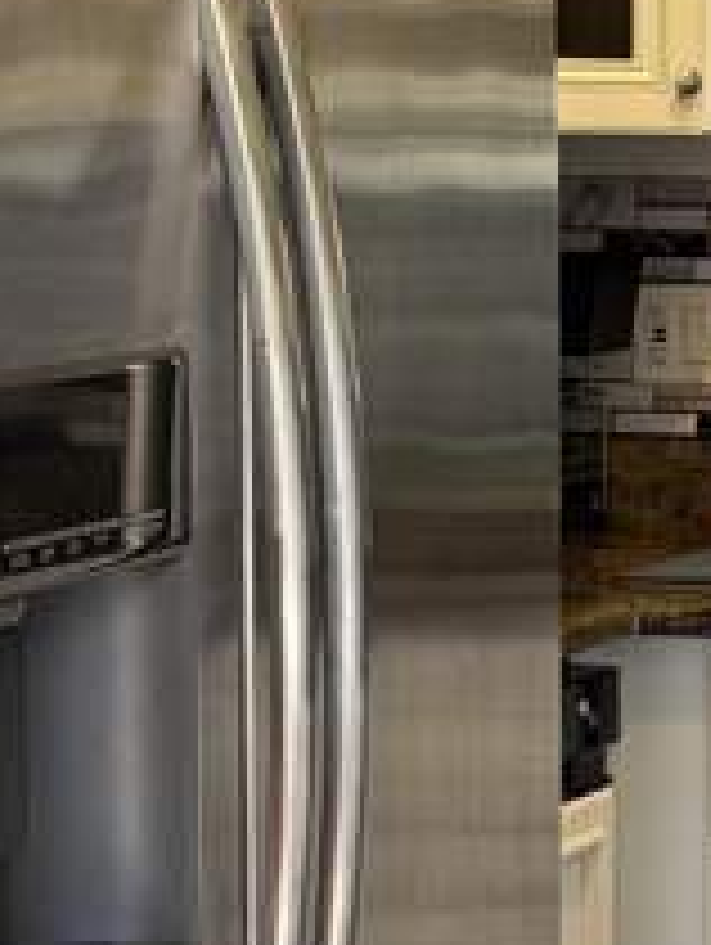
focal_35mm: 132
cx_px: 1134
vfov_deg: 14.9
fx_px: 3608
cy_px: 315
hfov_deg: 10.8
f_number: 1.6
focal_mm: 5.96
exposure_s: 1/120
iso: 100
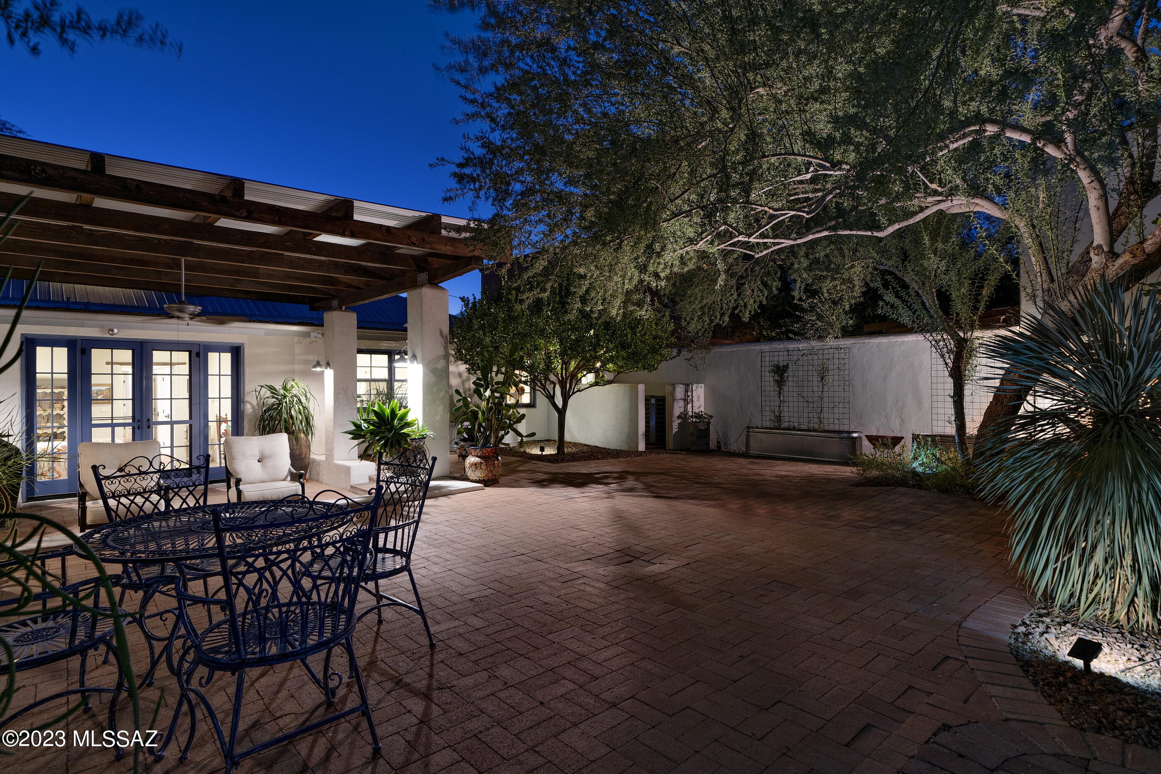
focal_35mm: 18
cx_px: 580
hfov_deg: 90.0
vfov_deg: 67.4
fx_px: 580
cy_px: 387
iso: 200
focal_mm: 18
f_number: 5.6
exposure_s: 2
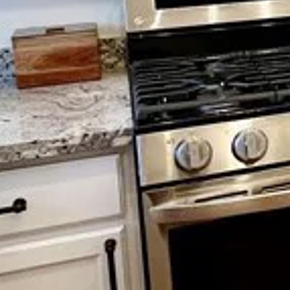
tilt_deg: -7.5
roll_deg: +1.5
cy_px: -10
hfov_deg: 16.4
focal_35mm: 82
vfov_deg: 20.4
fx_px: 777
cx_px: 570
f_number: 1.8
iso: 160
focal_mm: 1.57
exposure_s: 1/120
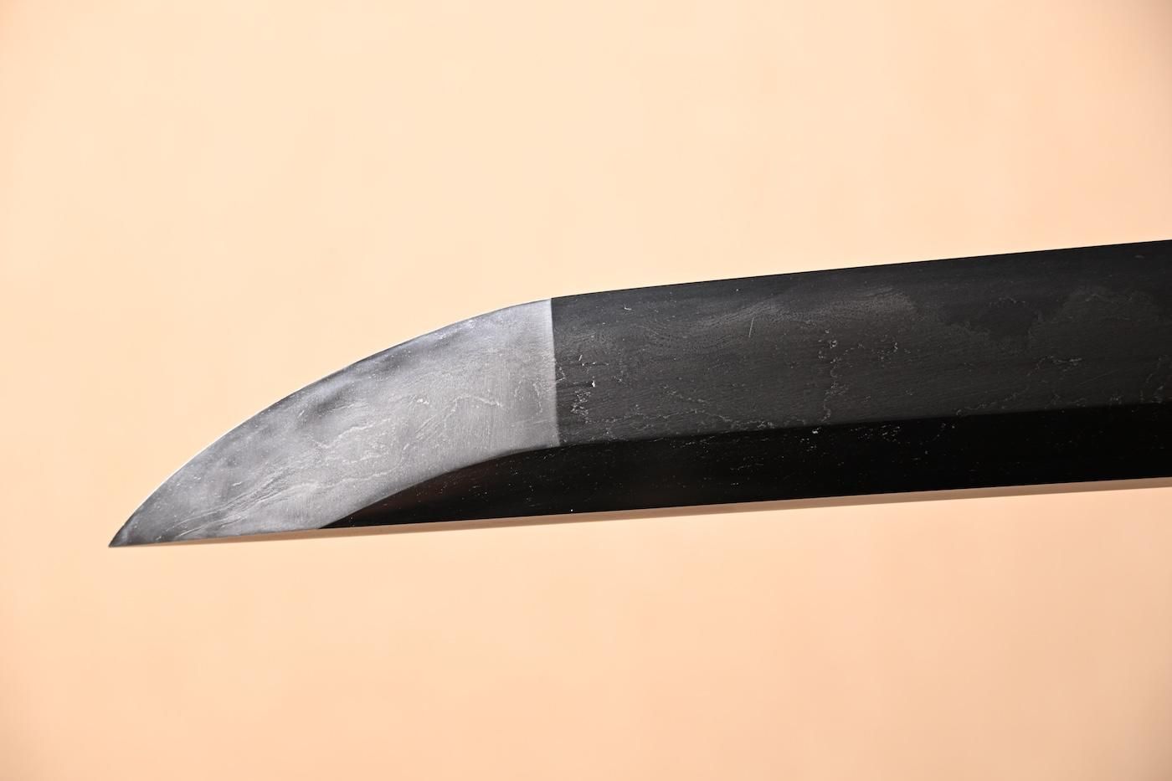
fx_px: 3271
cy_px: 390
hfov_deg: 20.3
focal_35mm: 100
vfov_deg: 13.6
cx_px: 586
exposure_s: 1/2
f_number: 5
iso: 100
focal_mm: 67
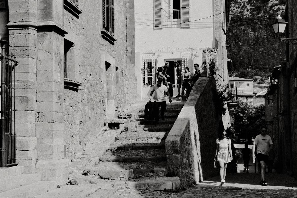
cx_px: 144
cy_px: 115
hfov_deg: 35.0
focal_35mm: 57
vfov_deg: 23.8
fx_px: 470
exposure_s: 1/900
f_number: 11
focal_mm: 23.5
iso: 640
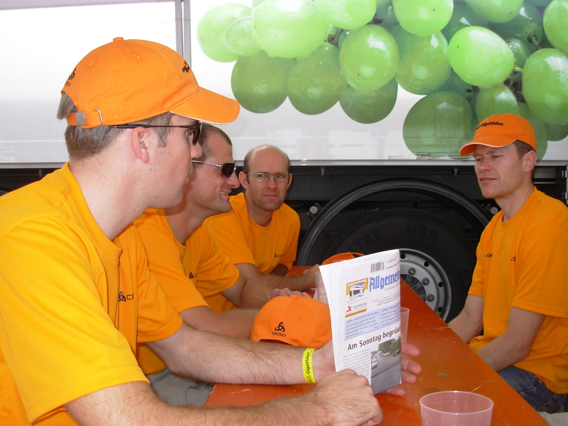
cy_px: 213
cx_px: 284
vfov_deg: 37.7
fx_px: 624
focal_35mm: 38
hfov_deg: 49.0
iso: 50
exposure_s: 1/443
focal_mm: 6.3
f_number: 2.9
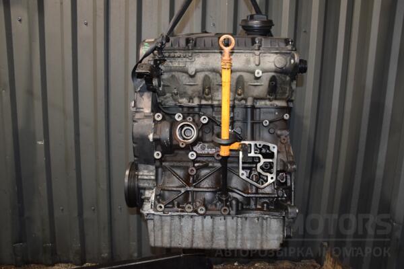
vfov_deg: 47.9
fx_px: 303
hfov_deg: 67.4
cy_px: 134
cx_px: 202
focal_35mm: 27
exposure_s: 1/60
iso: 800
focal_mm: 18
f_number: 5
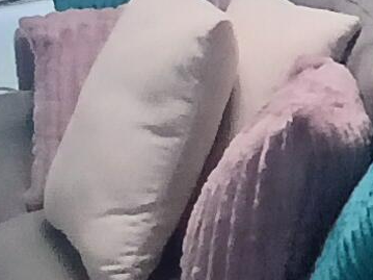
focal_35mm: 122
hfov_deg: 12.6
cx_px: 895
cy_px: -313
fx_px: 1314
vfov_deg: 10.9
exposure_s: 1/30
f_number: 2.2
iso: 160
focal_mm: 1.4
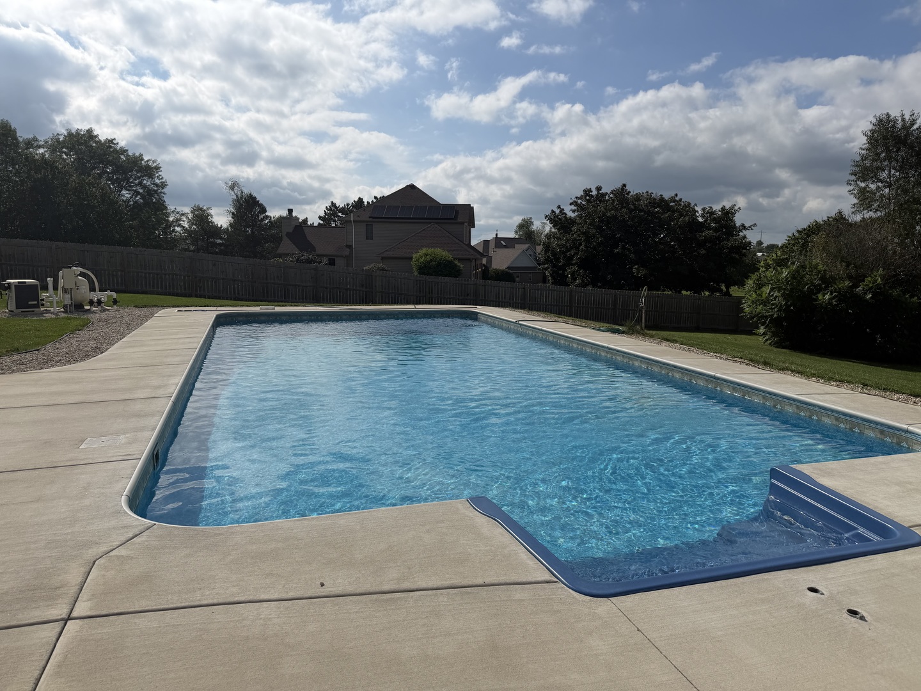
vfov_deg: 56.8
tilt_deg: -8.7
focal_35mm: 24
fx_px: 639
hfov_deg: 71.6
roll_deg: -1.2
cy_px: 346
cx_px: 460
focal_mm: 6.76
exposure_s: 1/14286
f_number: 1.78
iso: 80
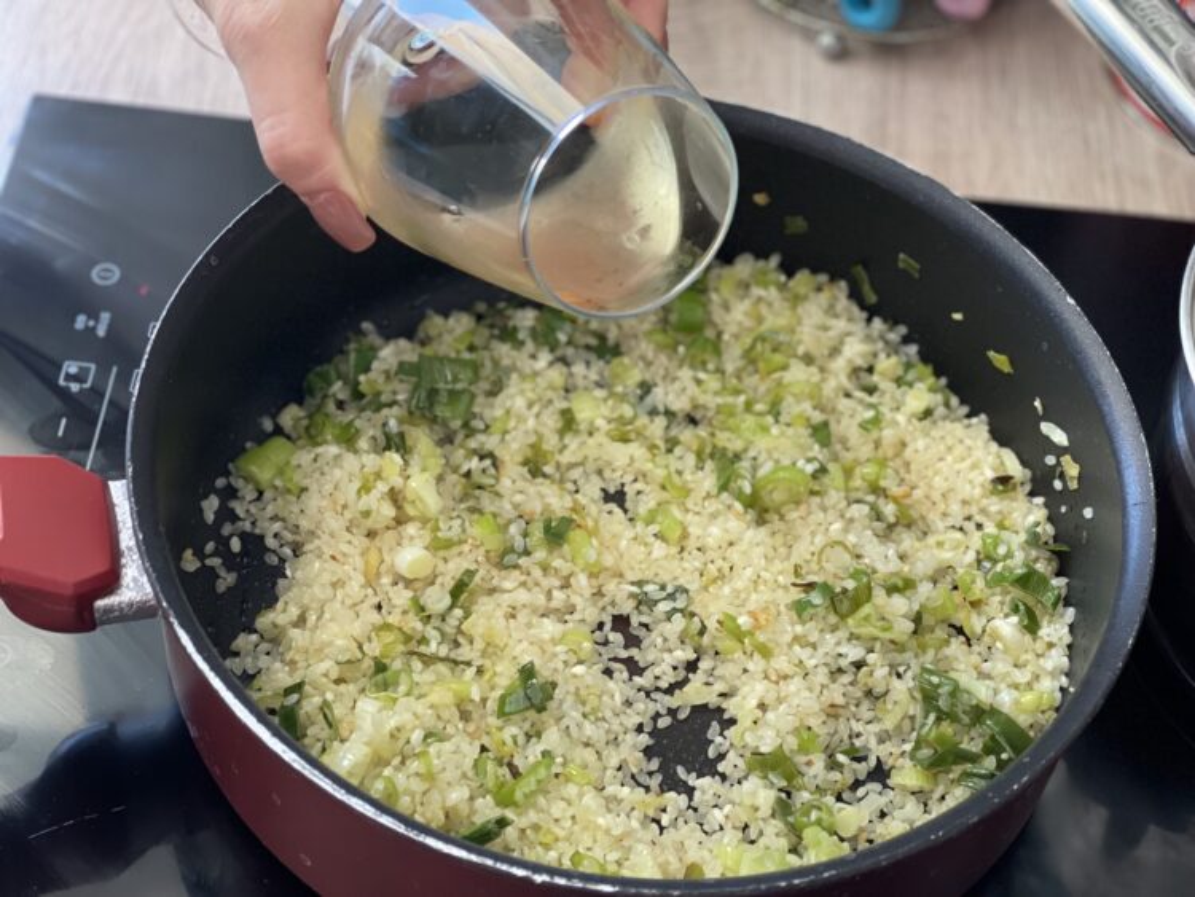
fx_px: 2210
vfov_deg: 22.9
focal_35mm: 64
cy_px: 448
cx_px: 598
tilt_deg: -52.0
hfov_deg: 30.3
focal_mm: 7.5
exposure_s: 1/83
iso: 250
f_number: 2.2
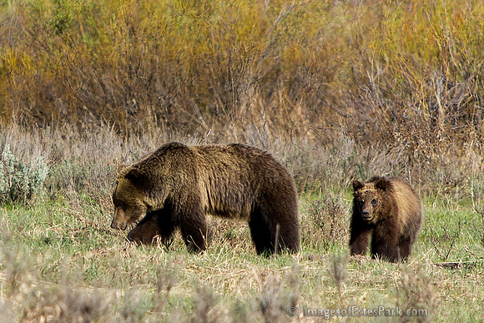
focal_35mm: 300
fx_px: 4034
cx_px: 242
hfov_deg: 6.9
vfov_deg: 4.6
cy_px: 162
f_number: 5.6
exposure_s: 1/400
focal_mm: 200
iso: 100
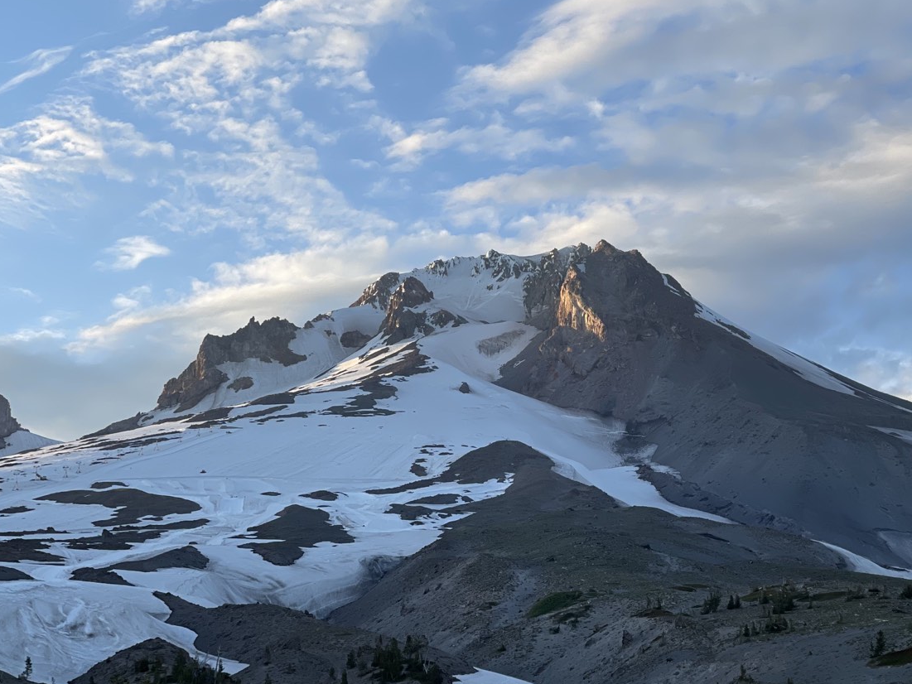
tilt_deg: +18.2
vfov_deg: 15.9
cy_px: 242
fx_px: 2450
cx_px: 461
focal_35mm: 93
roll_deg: -0.4
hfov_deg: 21.1
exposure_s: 1/218
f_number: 2.2
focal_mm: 7.5
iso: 20
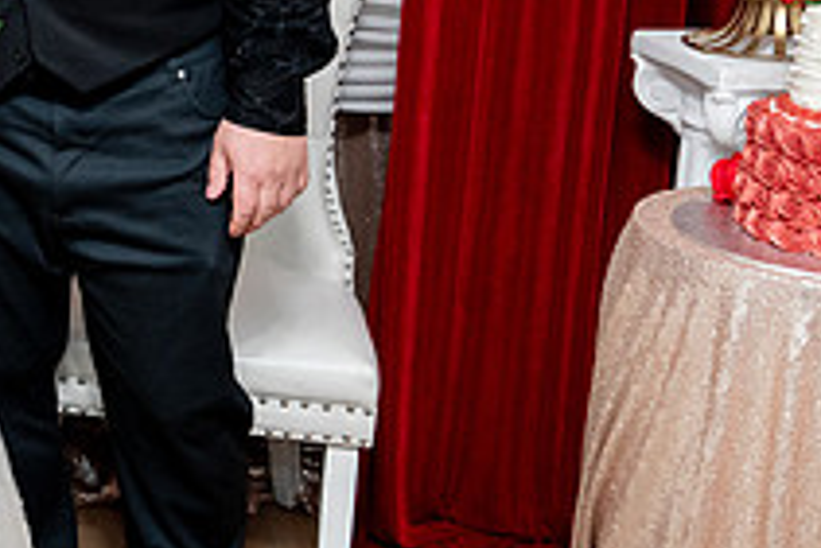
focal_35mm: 66
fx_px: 1506
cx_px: -276
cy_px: 33
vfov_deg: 20.2
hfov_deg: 25.7
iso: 2500
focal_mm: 24
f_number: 2.8
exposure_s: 1/160
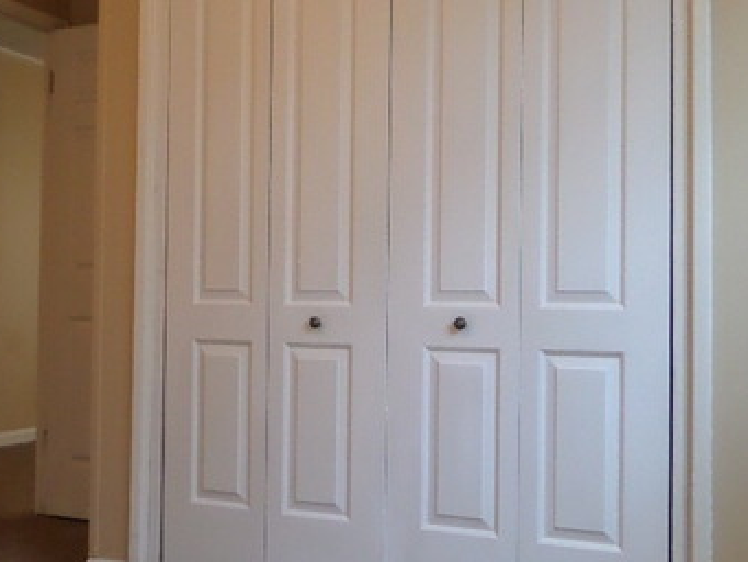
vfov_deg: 32.2
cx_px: 318
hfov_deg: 42.0
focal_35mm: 45
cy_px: 281
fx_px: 973
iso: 480
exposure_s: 1/30
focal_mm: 4
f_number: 3.2
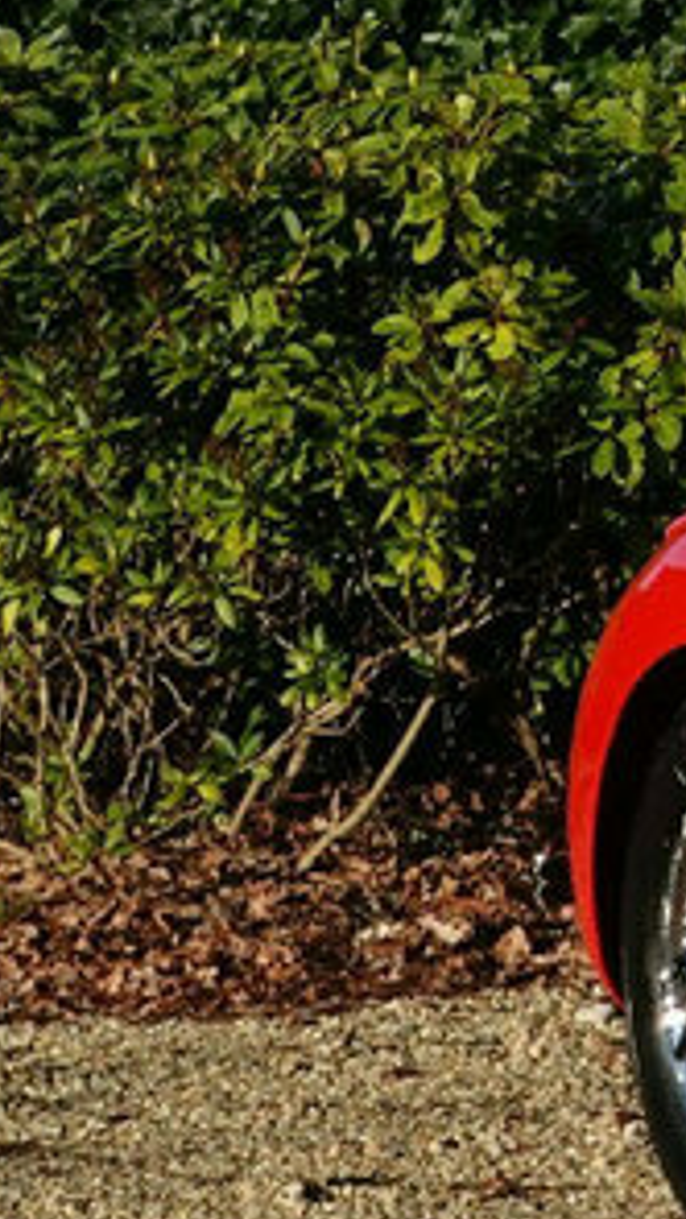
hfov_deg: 5.1
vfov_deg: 9.9
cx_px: 2455
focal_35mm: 217
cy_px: 517
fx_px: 7015
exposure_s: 1/1250
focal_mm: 19.18
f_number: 2.8
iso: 125
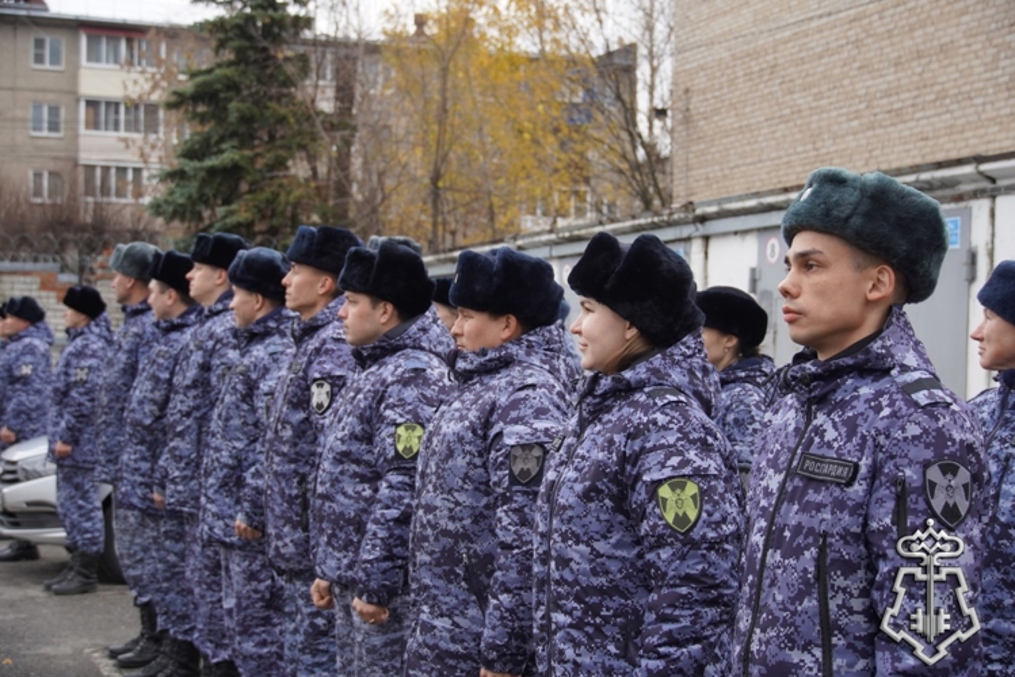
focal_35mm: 64
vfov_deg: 21.1
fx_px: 1819
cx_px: 508
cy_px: 338
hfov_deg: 31.2
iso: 250
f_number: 5
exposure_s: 1/160
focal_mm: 43
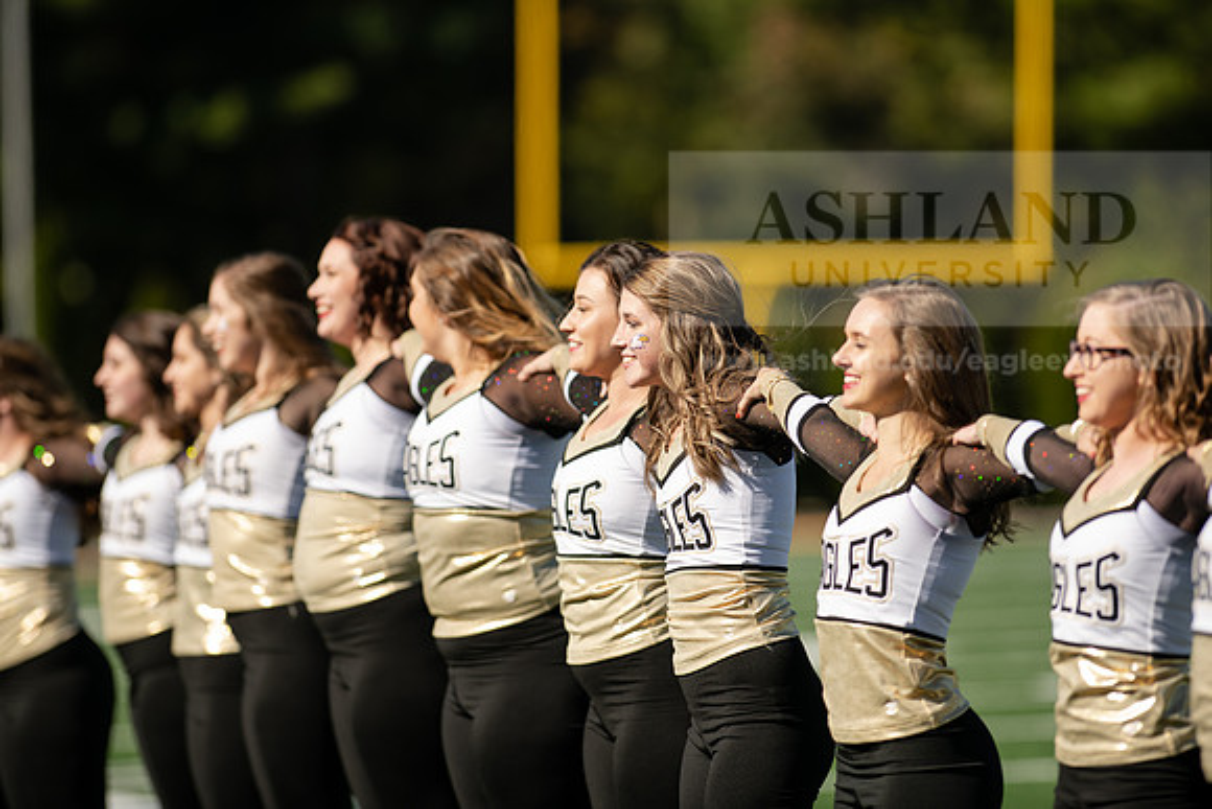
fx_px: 10102
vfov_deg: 4.6
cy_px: 404
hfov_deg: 6.9
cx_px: 606
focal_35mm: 300
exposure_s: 1/1600
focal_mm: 300
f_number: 3.5
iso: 125
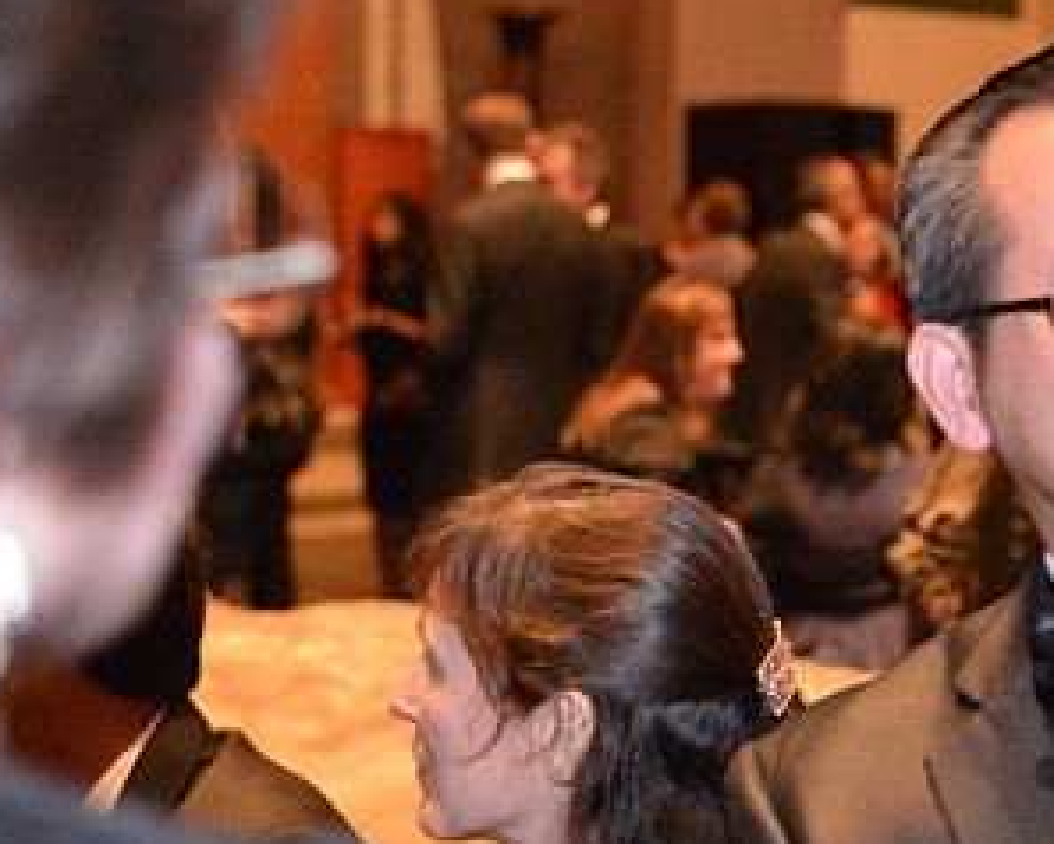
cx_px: 987
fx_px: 3434
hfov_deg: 17.2
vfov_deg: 14.0
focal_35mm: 110
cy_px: 530
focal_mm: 60
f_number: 4
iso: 5600
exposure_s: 1/60
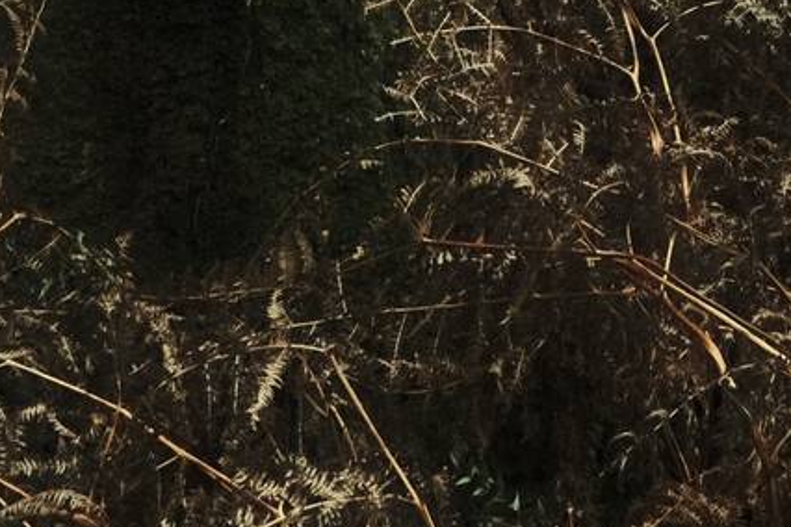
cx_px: 616
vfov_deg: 10.4
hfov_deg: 16.4
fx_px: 2724
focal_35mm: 124
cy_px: -444
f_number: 10
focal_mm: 22.3
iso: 6400
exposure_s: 1/60
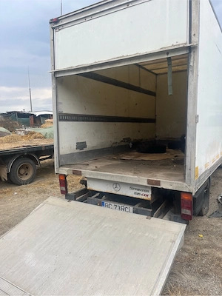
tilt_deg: -6.0
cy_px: 148
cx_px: 111
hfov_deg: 53.1
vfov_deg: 67.3
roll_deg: +2.6
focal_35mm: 26
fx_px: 222
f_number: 1.6
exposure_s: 1/864
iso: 50
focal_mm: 5.1
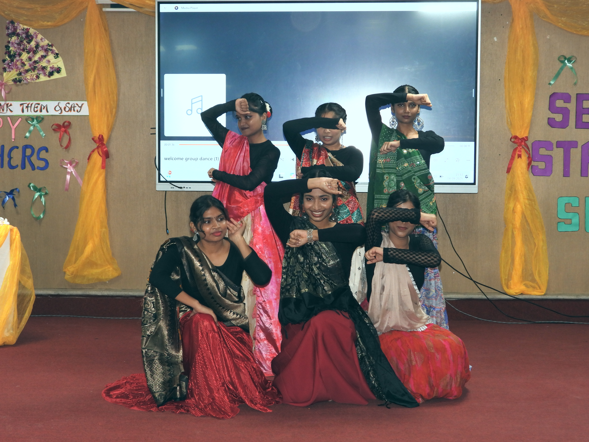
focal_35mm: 60
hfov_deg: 32.2
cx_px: 294
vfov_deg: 24.4
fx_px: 1021
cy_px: 221
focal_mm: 10.7
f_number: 3.5
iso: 200
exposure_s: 1/30
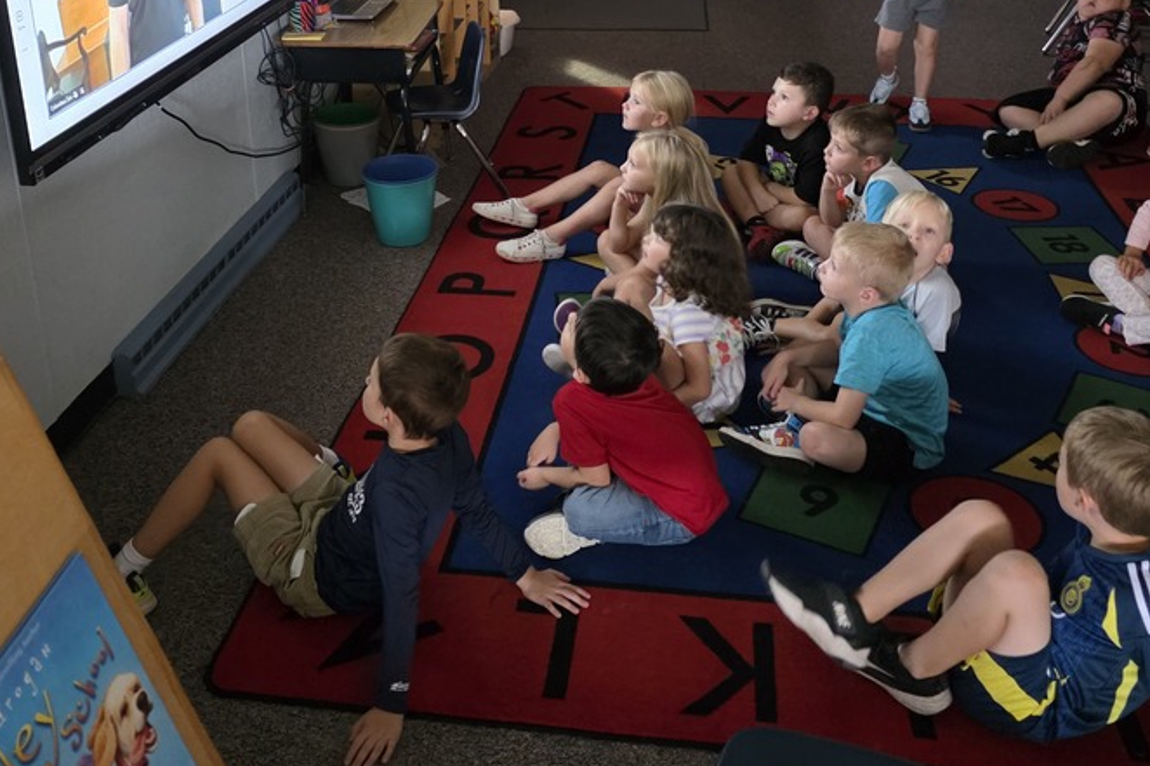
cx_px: 526
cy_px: 142
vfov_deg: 34.7
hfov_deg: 51.8
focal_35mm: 37
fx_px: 1182
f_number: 1.7
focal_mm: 6.3
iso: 1600
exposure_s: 1/40
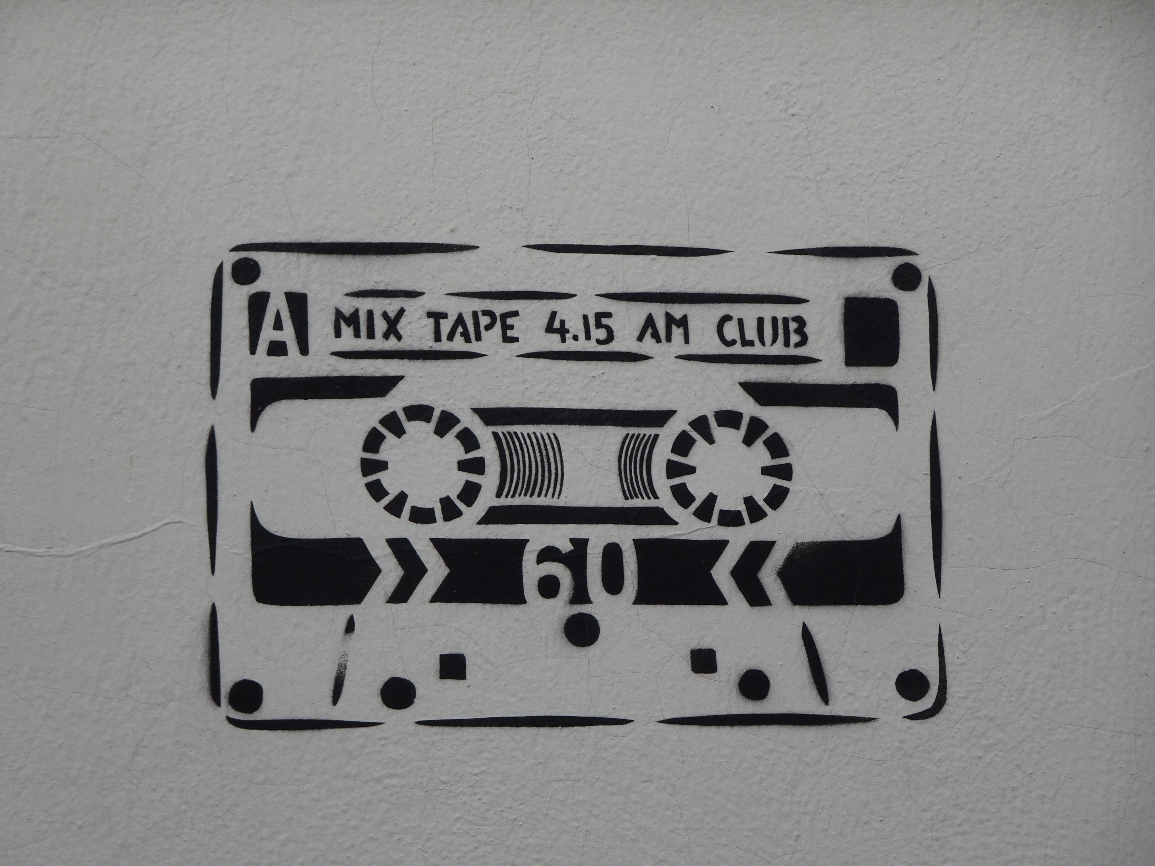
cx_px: 578
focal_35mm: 189
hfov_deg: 10.5
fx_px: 6306
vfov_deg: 7.9
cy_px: 433
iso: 80
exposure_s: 1/250
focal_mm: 32.24
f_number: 5.6
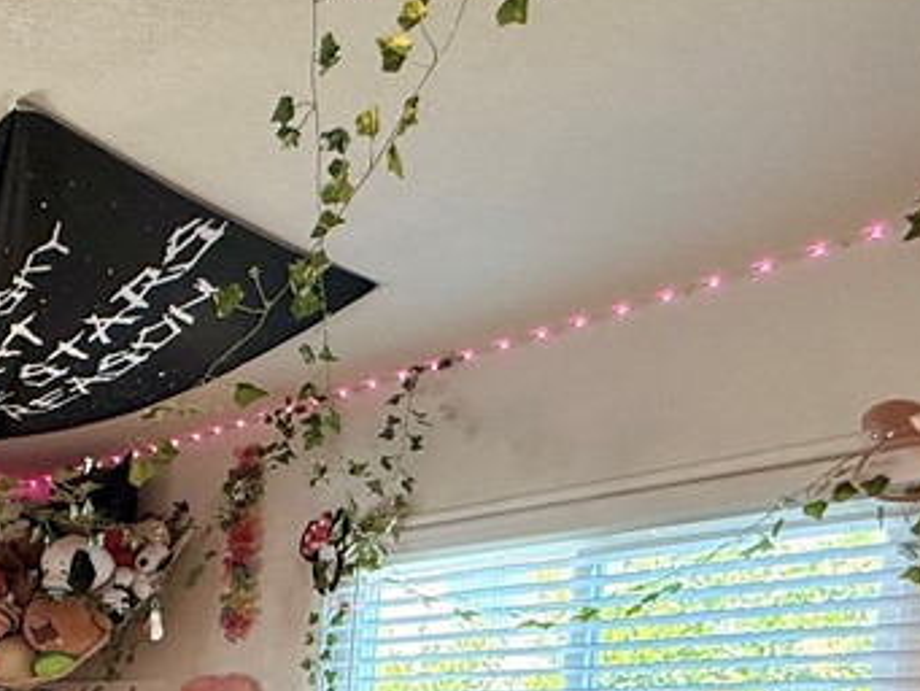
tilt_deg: -1.7
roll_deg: -3.7
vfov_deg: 29.6
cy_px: 823
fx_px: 1117
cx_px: -121
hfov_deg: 36.8
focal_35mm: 42
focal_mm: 2.22
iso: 250
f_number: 2.2
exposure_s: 1/120
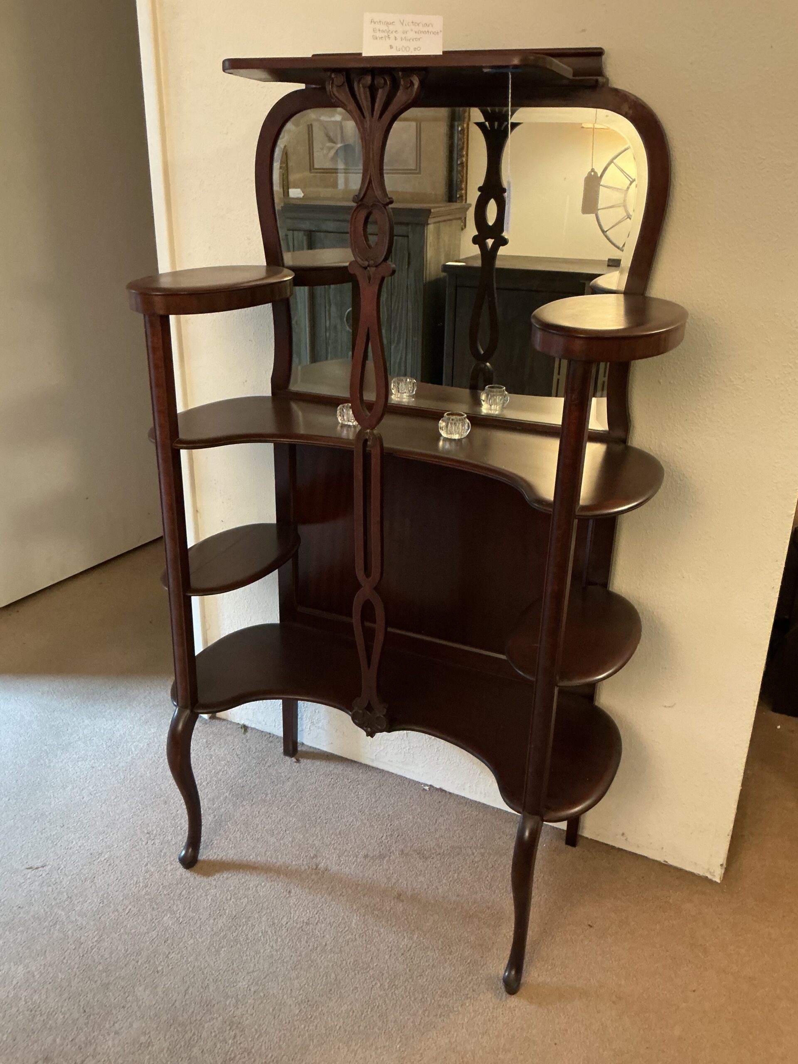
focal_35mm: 29
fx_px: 891
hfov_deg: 48.2
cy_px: 532
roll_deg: +0.2
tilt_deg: -23.1
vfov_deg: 61.7
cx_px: 399
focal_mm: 3
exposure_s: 1/40
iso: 320
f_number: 1.8
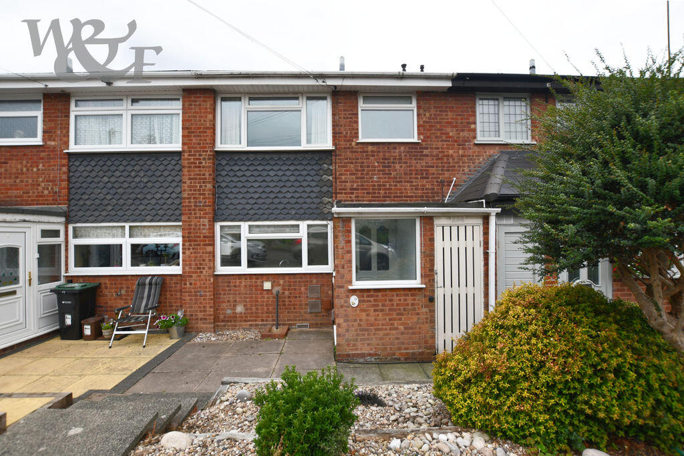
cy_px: 228
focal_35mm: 15
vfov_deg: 77.3
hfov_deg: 100.4
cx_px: 342
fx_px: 285
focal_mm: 10
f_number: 6.3
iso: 100
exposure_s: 1/160
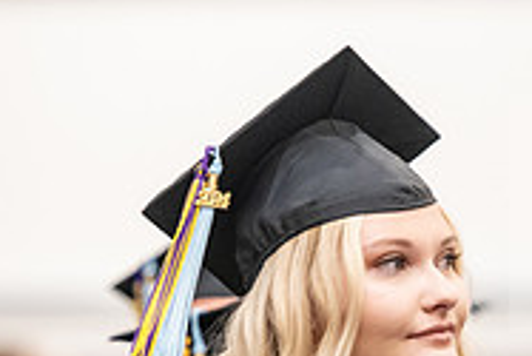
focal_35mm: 511
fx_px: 7557
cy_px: 440
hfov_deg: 4.0
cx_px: 424
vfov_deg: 2.7
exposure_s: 1/200
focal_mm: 165
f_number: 3.2
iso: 3200
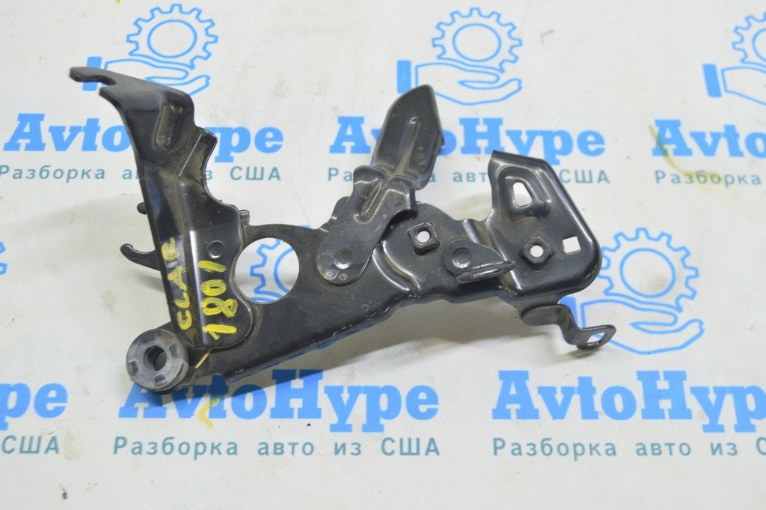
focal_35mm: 45
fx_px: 957
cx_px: 383
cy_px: 255
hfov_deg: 43.6
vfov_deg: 29.8
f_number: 5.6
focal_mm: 30
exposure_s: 1/15
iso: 400
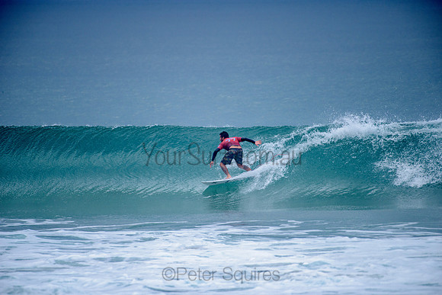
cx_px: 221
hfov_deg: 4.1
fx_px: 6140
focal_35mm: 500
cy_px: 148
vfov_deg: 2.8
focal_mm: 500
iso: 280
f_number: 5.6
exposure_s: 1/2000
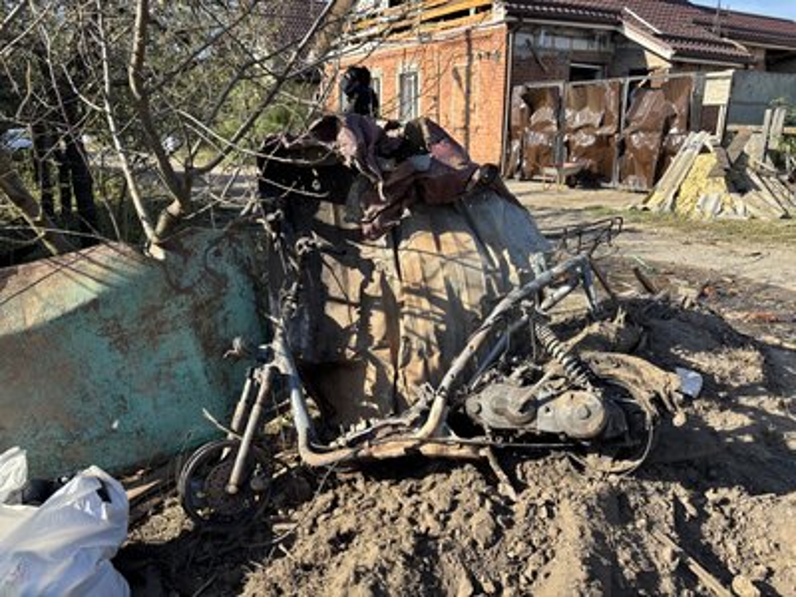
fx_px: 598
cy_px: 298
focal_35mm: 26
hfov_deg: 67.3
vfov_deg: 53.1
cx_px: 398
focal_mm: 5.96
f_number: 1.6
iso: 50
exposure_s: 1/1068
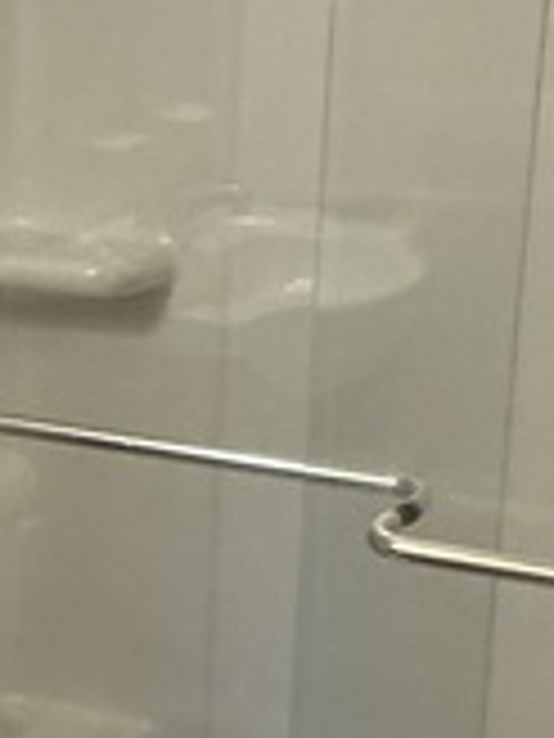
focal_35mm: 114
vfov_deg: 17.1
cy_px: 628
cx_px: 32
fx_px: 2433
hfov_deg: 12.9
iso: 200
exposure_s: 1/40
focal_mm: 3
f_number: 1.8
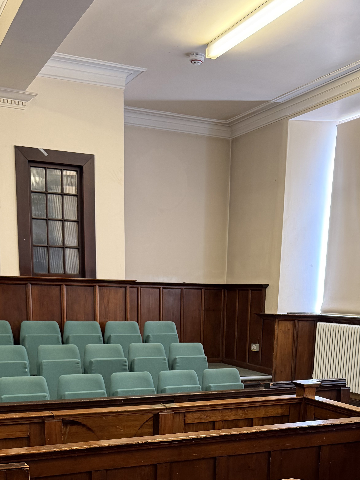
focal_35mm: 44
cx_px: 187
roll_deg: -1.6
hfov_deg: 32.9
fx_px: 610
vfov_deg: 40.0
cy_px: 425
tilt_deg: -12.8
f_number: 1.78
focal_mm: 6.76
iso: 250
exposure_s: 1/50
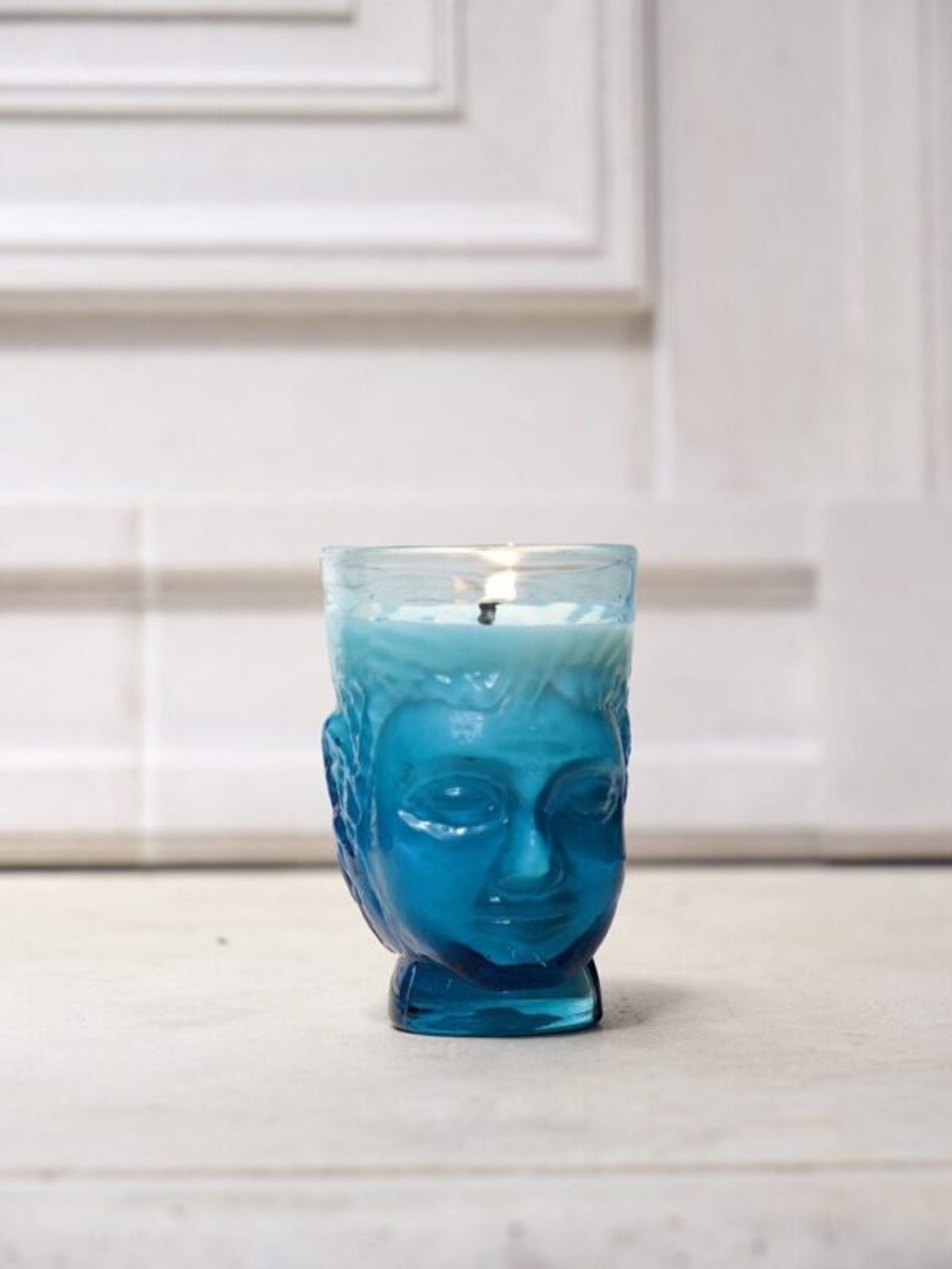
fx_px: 4107
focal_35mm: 112
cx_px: 476
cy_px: 634
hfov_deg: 13.2
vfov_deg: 17.6
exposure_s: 1/250
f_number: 4
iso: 200
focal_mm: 56
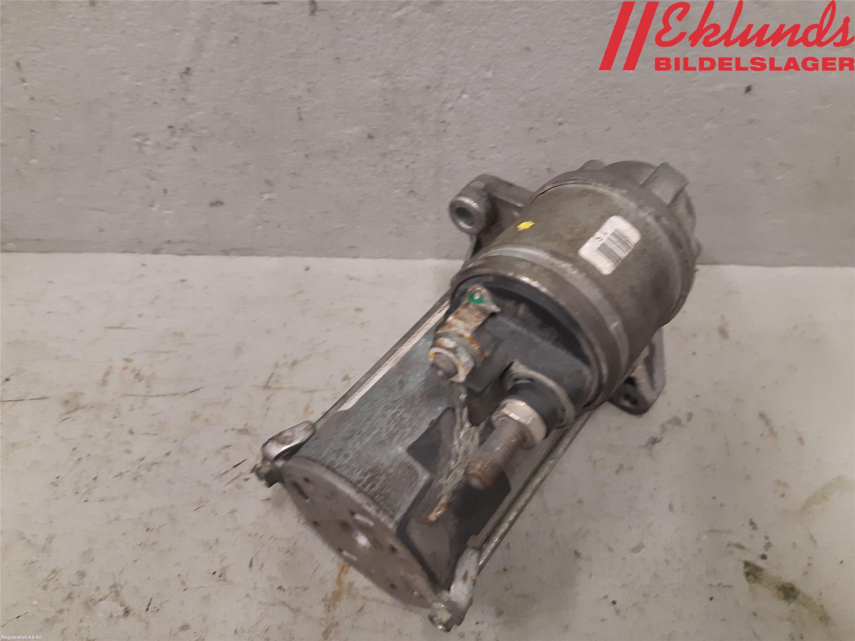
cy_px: 320
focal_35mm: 26
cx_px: 428
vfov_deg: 53.1
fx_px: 642
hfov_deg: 67.3
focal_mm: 3.93
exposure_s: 1/50
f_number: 1.7
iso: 200
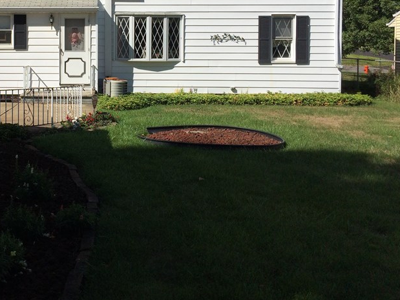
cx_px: 89
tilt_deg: -3.1
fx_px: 555
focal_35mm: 48
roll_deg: -0.3
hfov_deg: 38.4
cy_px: 56
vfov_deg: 29.5
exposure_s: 1/3425
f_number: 2.2
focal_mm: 4.15
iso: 32
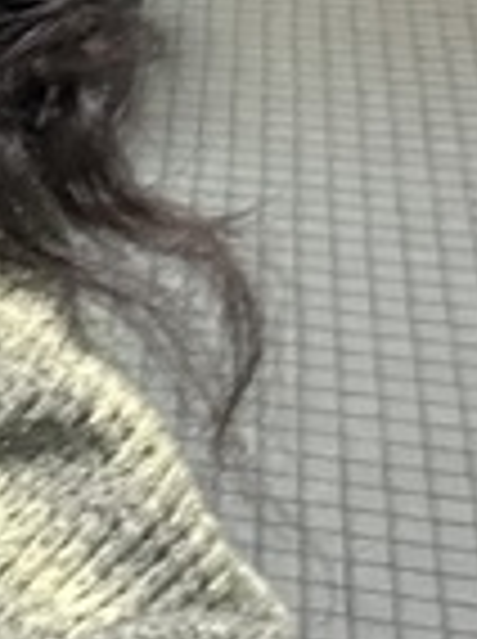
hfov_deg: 12.8
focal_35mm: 106
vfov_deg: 18.2
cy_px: 18
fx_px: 1953
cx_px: -335
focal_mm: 2.69
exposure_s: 1/30
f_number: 1.9
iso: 500
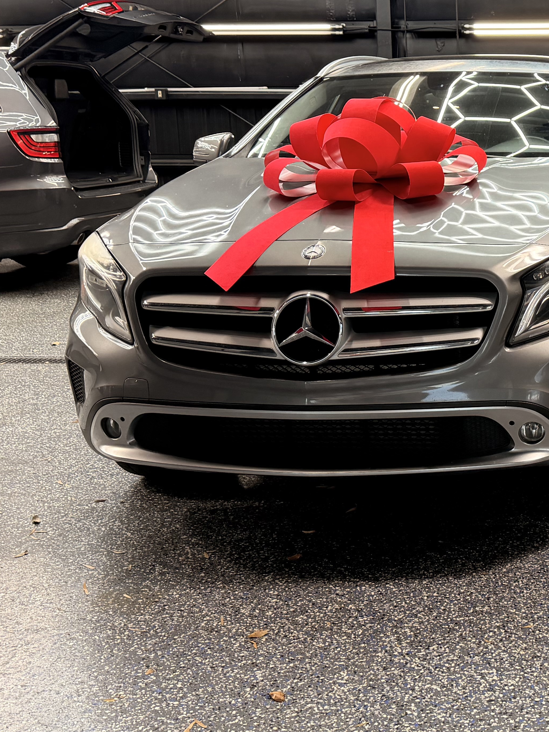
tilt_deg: -8.3
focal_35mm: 50
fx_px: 1057
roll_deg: +0.6
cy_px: 276
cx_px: 568
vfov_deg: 38.0
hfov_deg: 27.2
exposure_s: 1/120
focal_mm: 6.76
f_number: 1.78
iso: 250
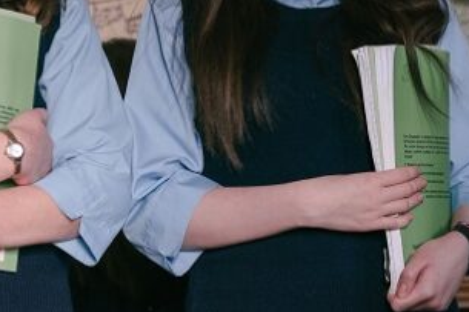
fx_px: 2083
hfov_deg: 12.8
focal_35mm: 160
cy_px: 59
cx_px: 126
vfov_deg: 8.6
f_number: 5
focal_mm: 70
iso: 1250
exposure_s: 1/400
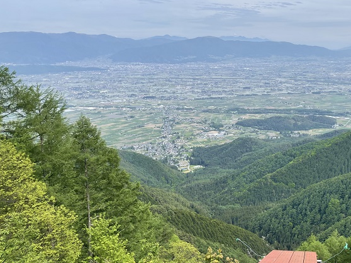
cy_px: 116
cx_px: 247
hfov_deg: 47.8
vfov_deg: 37.6
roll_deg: -0.4
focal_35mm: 38
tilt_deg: -8.4
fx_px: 385
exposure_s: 1/2564
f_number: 1.6
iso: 32
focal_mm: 4.2
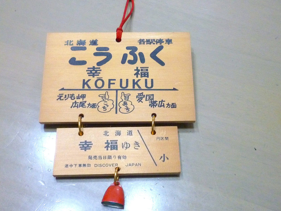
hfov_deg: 46.8
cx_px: 140
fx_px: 325
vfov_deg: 36.0
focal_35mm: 40
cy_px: 106
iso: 400
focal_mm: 4.5
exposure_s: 1/30
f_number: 2.8
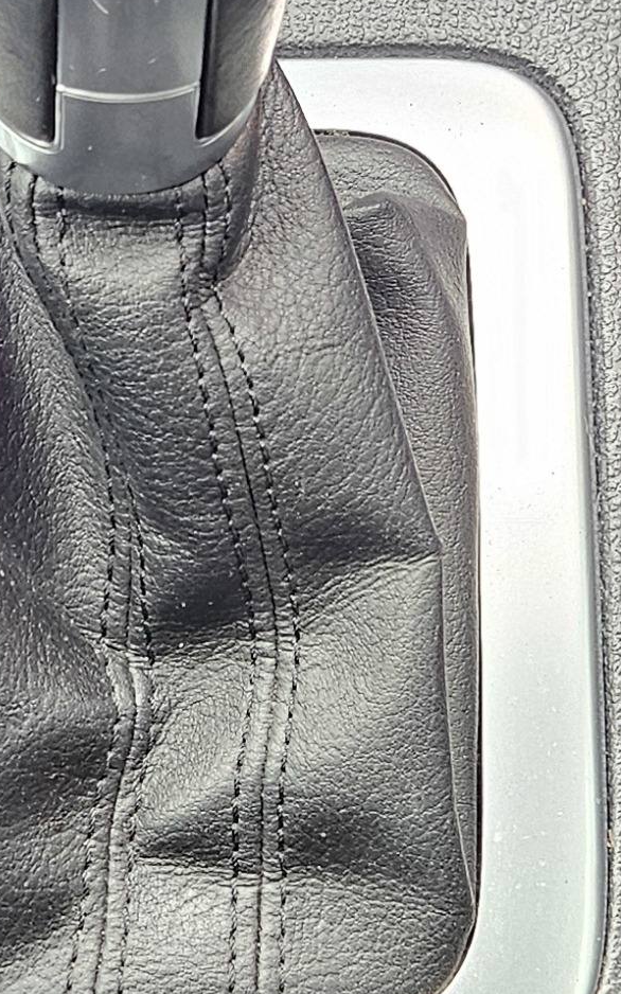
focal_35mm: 104
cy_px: 274
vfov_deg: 19.9
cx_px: 304
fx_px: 2817
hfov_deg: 12.6
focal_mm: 5.4
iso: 200
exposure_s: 1/120
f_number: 1.8
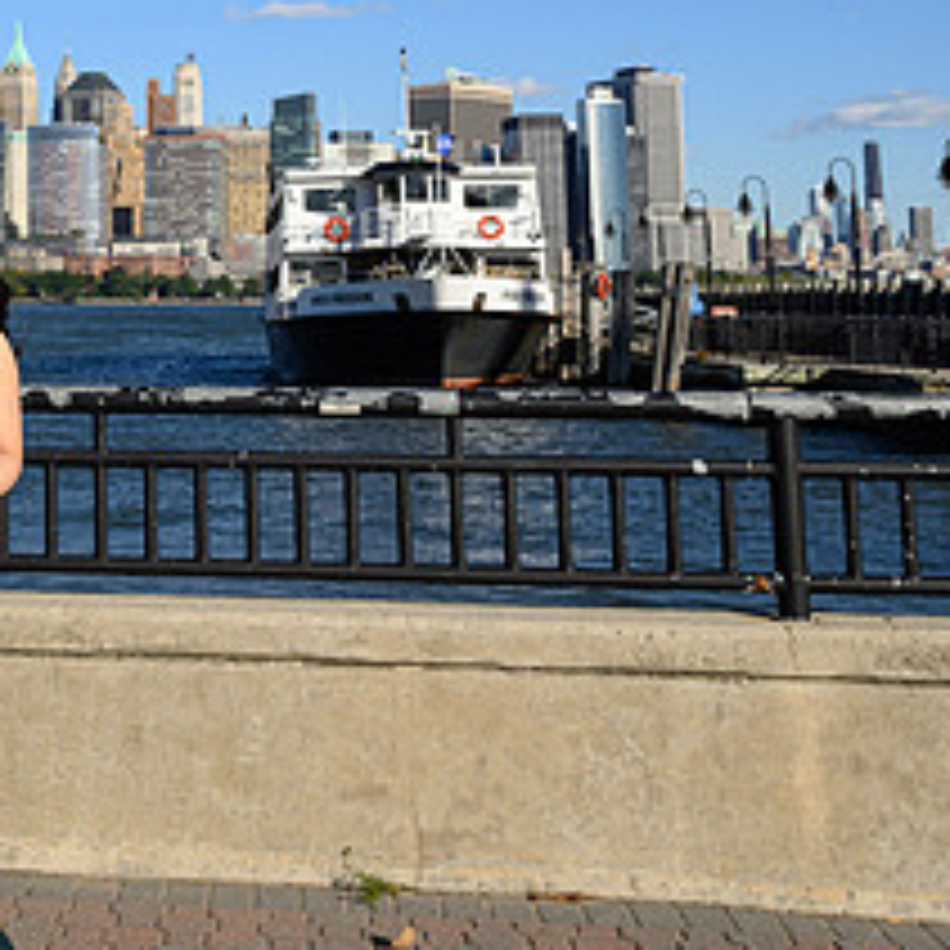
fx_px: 2142
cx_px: -160
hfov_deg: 23.1
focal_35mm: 69
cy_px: 31
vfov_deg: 24.0
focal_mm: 24
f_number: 5.6
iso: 64
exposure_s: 1/500
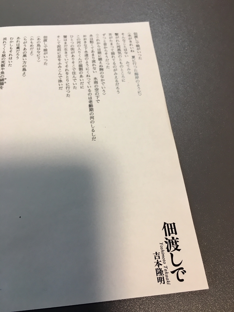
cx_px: 117
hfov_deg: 48.2
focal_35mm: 29
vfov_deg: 61.7
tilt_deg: -65.6
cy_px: 156
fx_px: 261
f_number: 2.2
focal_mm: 4.15
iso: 50
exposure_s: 1/30
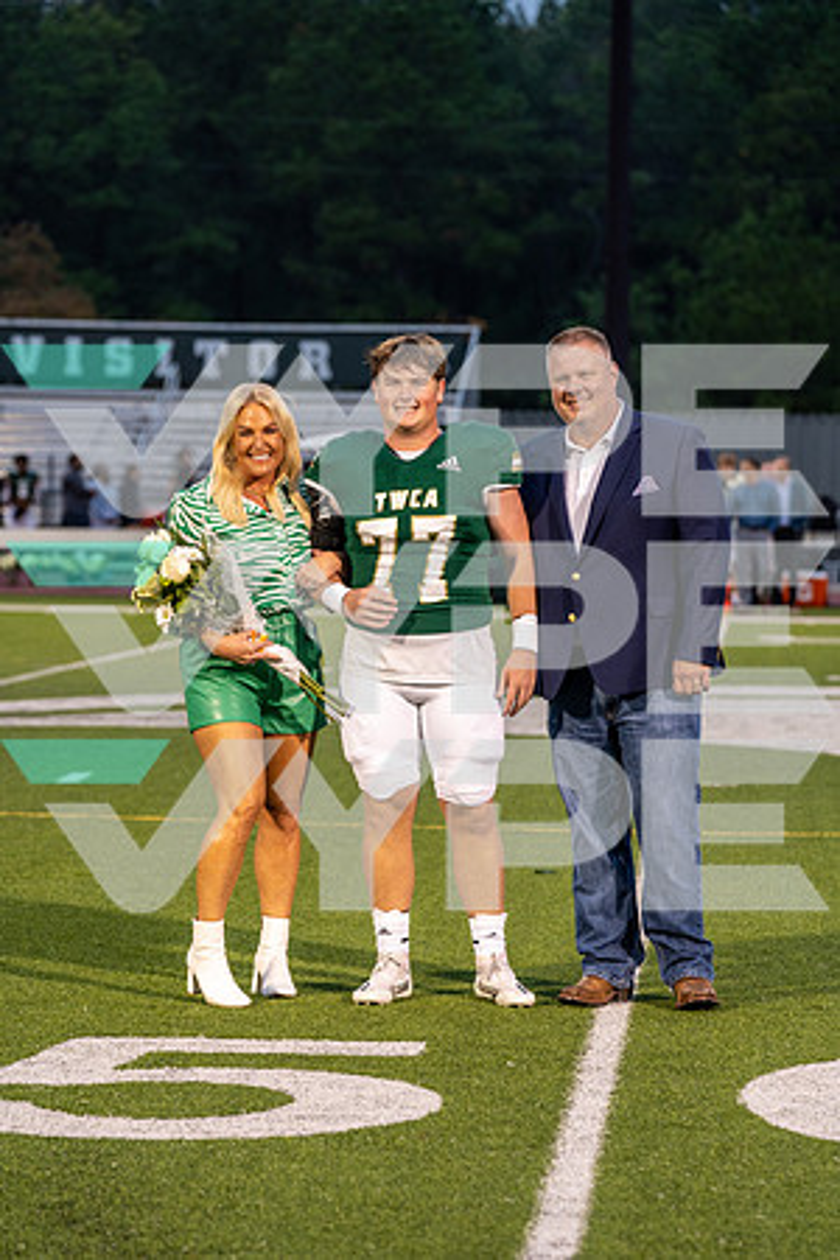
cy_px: 630
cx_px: 420
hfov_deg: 10.2
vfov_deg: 15.2
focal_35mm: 135
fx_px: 4725
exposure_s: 1/125
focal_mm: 135
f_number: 4.5
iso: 800
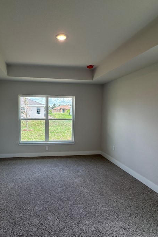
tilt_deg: -4.6
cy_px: 122
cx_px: 58
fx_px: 145
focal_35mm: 22
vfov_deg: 78.6
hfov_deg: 56.5
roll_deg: -1.0
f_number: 2.2
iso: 40
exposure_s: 1/127
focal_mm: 2.22
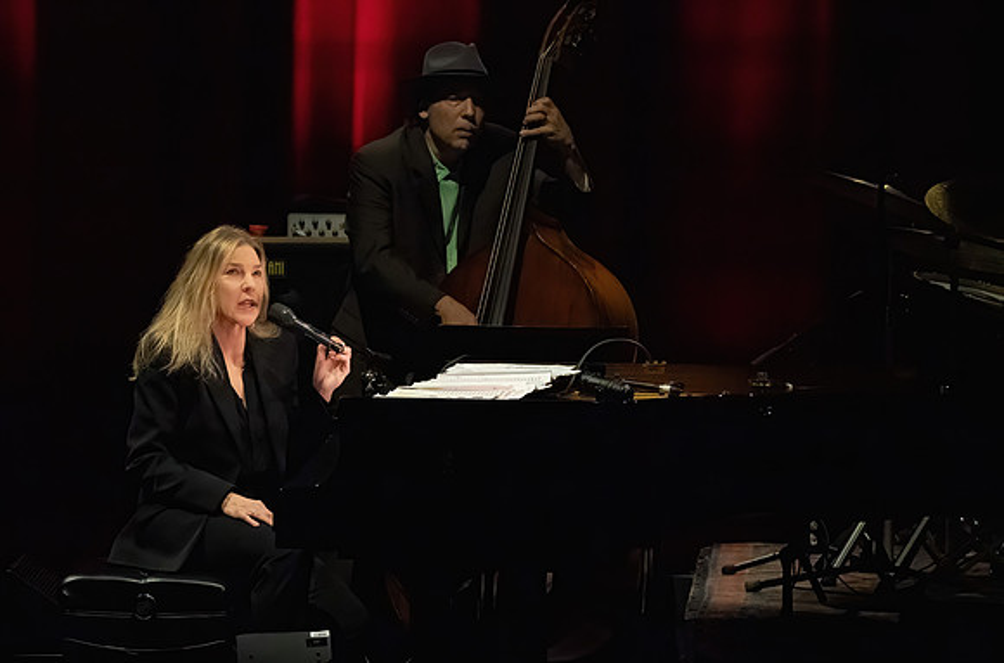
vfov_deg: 2.8
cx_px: 383
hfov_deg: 4.2
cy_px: 389
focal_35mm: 496
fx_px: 13803
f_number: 8
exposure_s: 1/320
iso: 16000
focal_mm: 400
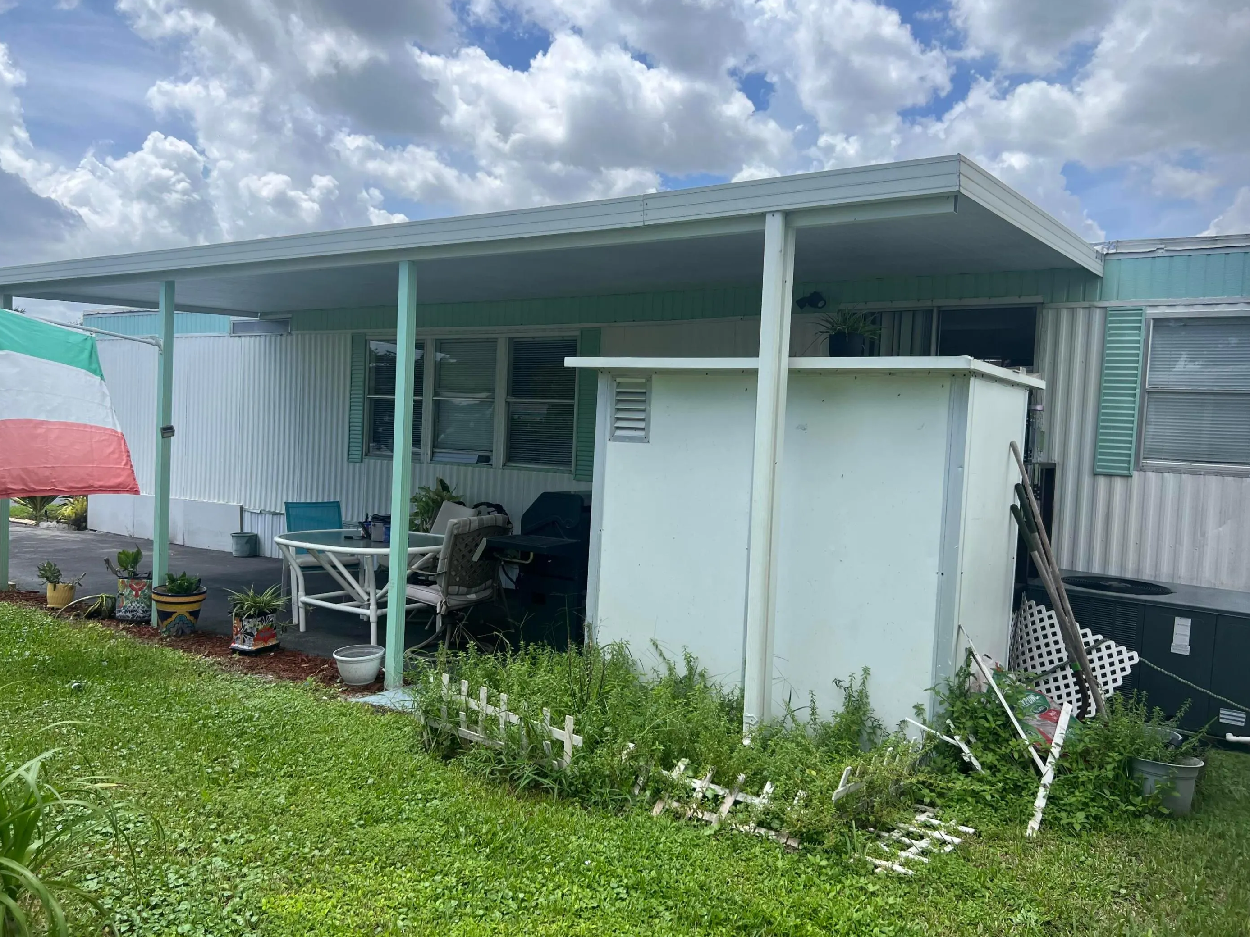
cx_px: 619
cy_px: 463
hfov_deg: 65.3
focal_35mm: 27
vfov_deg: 51.4
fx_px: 975
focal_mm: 5.7
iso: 50
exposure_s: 1/3704
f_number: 1.5
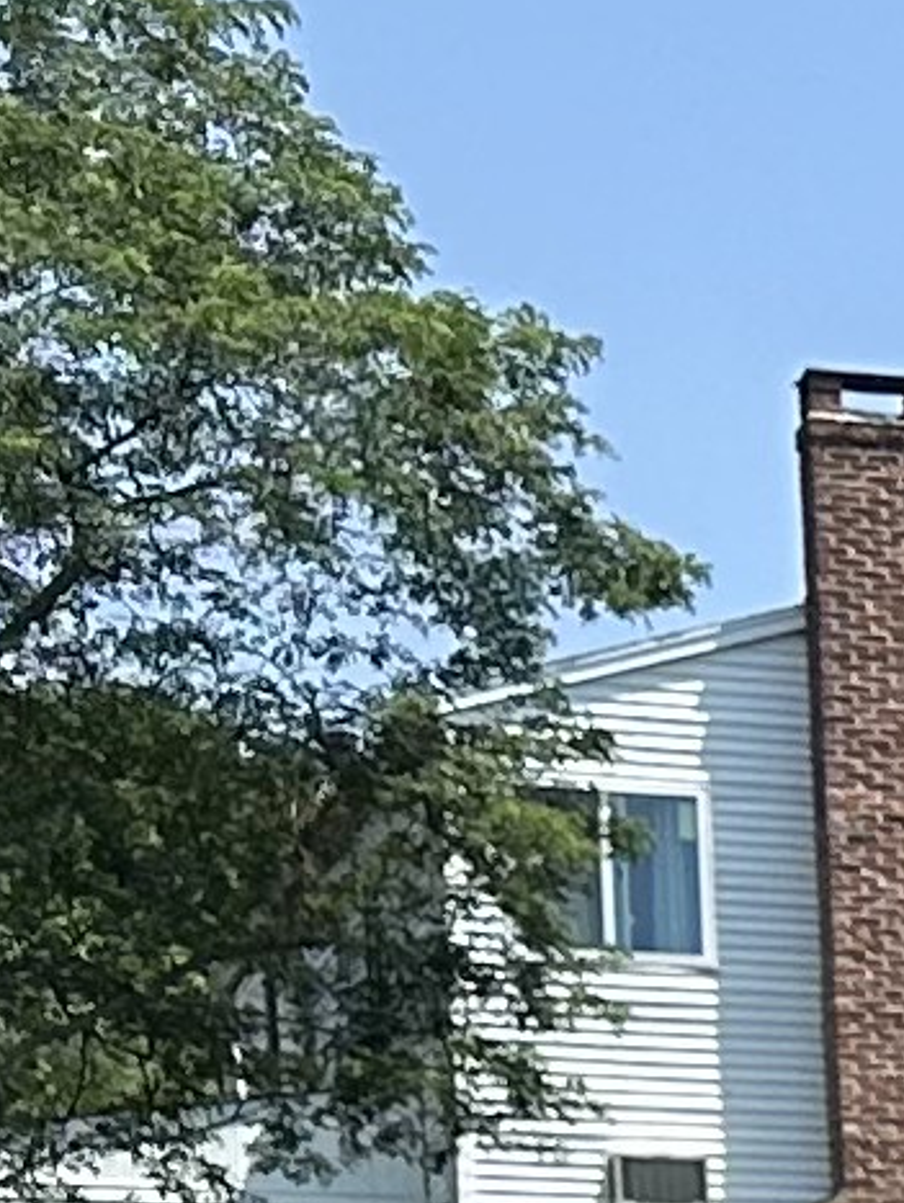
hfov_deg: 5.5
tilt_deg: +0.2
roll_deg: +0.4
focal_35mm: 207
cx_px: 4502
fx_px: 7198
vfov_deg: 9.1
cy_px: 2213
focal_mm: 6.86
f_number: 1.78
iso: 80
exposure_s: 1/3247
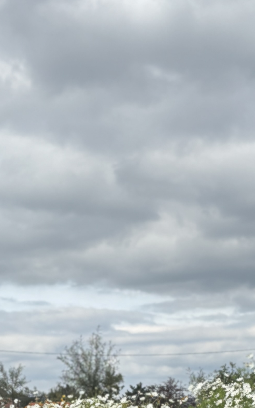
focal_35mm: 100
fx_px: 1112
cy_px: 401
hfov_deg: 13.1
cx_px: 134
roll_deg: +0.7
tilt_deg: +0.6
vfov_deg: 20.2
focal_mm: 5.96
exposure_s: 1/3106
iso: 50
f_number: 1.6
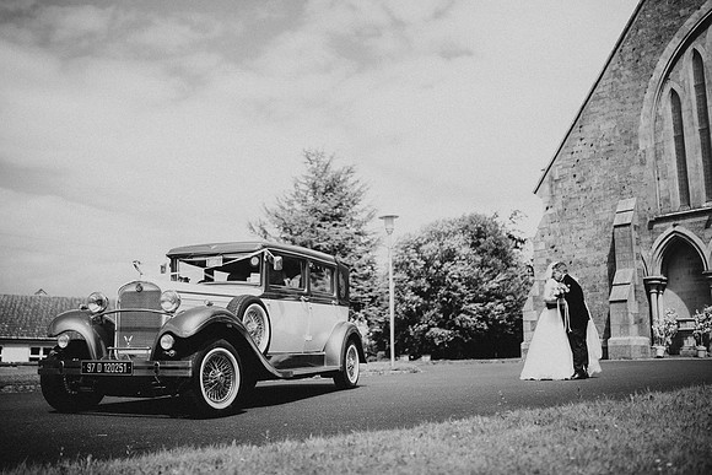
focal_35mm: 35
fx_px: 692
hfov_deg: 54.4
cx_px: 356
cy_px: 238
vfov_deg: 37.9
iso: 100
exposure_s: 1/5000
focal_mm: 35
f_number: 1.4
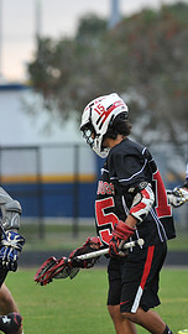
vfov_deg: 3.2
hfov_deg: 1.8
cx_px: -72
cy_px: 207
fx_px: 5969
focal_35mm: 674
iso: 1250
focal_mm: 300
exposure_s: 1/400
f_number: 5
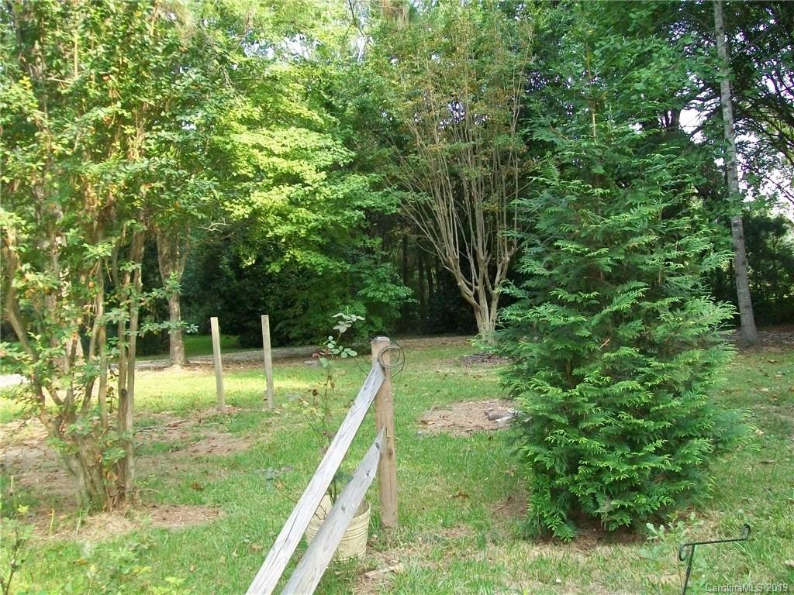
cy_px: 298
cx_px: 397
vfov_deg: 39.7
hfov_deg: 51.4
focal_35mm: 36
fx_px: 826
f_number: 2.7
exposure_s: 1/100
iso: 160
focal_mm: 6
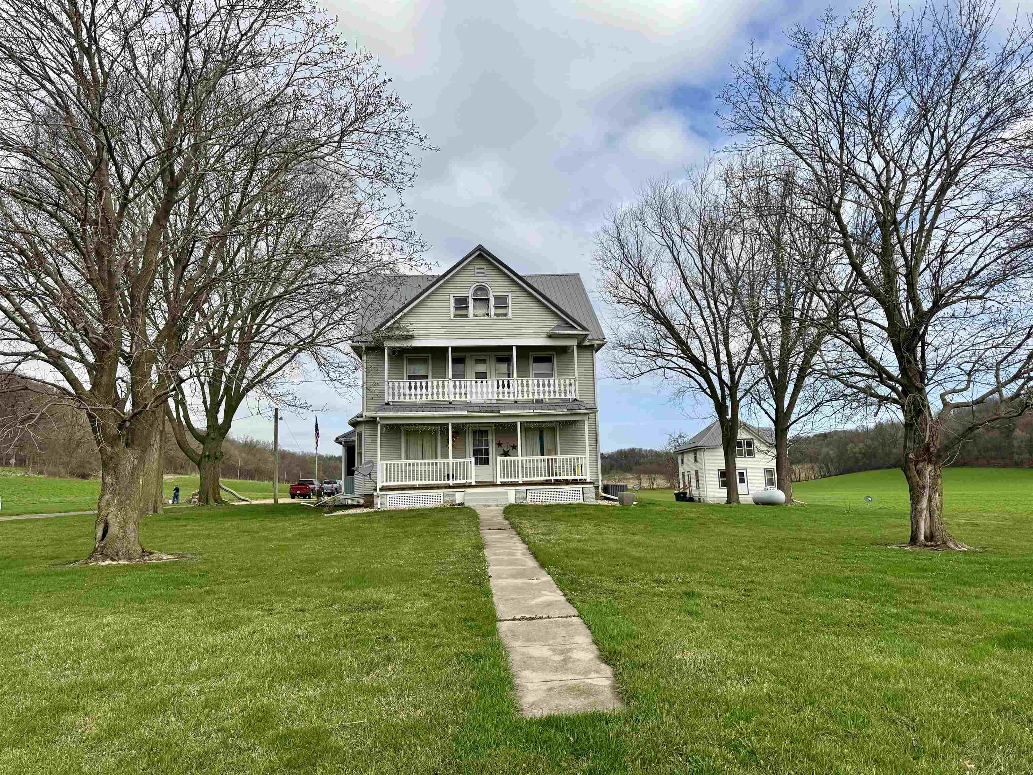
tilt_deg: +8.2
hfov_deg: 71.6
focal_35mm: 24
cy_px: 388
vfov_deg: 56.8
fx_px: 716
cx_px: 516
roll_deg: +1.2
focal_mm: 6.76
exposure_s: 1/4310
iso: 80
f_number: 1.78
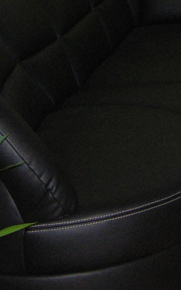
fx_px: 971
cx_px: 284
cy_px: -32
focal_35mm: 123
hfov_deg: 10.3
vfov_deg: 16.4
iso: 200
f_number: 2.7
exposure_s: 1/181
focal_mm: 7.5
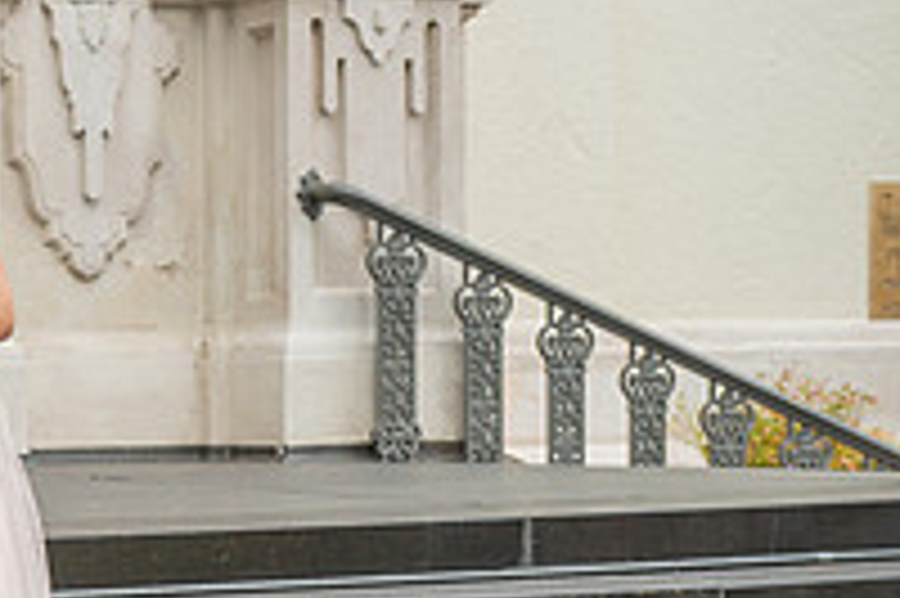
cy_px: 596
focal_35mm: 119
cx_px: -374
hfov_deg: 16.0
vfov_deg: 11.4
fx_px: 2972
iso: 250
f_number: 5
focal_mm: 41
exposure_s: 1/250
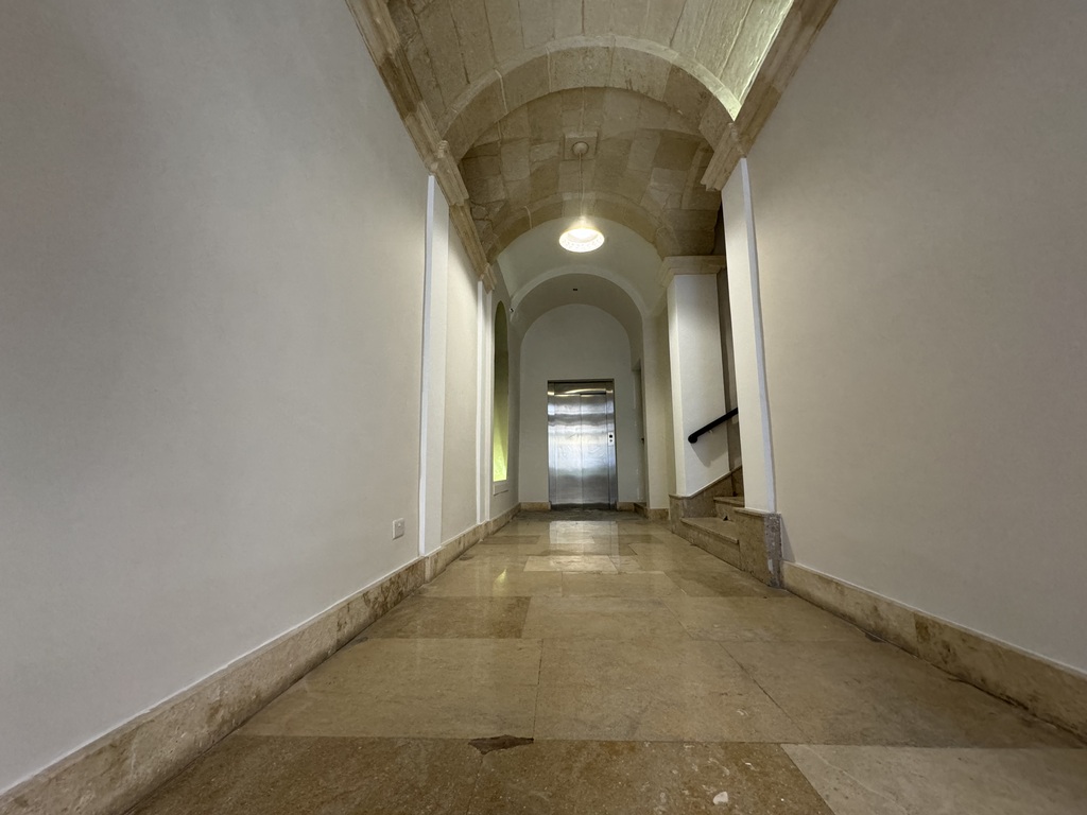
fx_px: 440
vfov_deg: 85.7
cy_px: 408
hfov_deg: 102.1
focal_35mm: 14
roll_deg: +0.1
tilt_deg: +8.0
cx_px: 544
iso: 320
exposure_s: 1/50
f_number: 2.2
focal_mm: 2.22
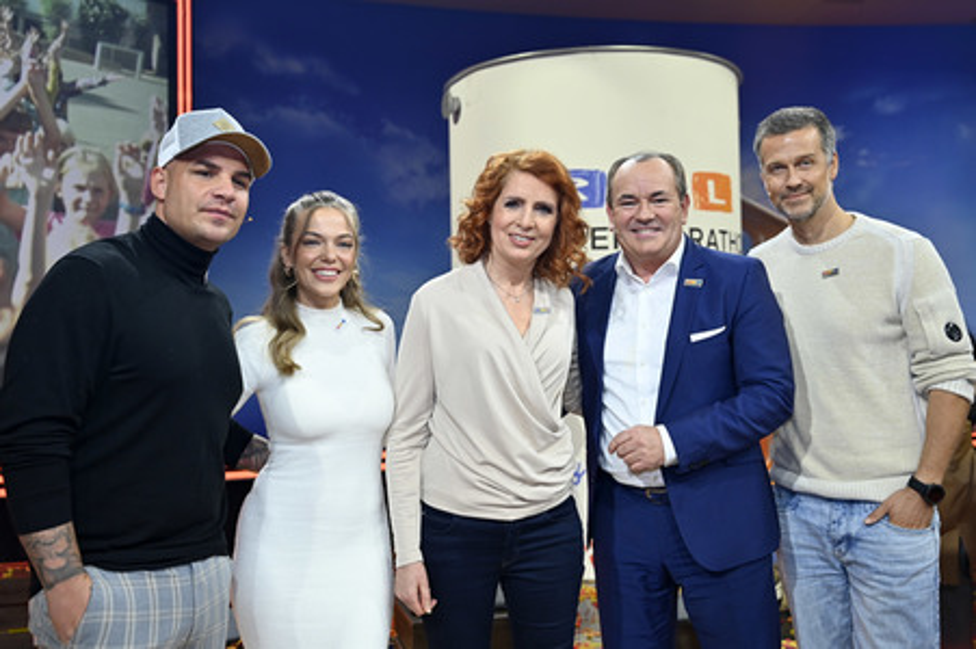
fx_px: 975
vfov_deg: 36.8
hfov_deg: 53.2
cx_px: 488
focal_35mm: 36
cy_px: 324
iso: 1000
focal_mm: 36
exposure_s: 1/200
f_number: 4
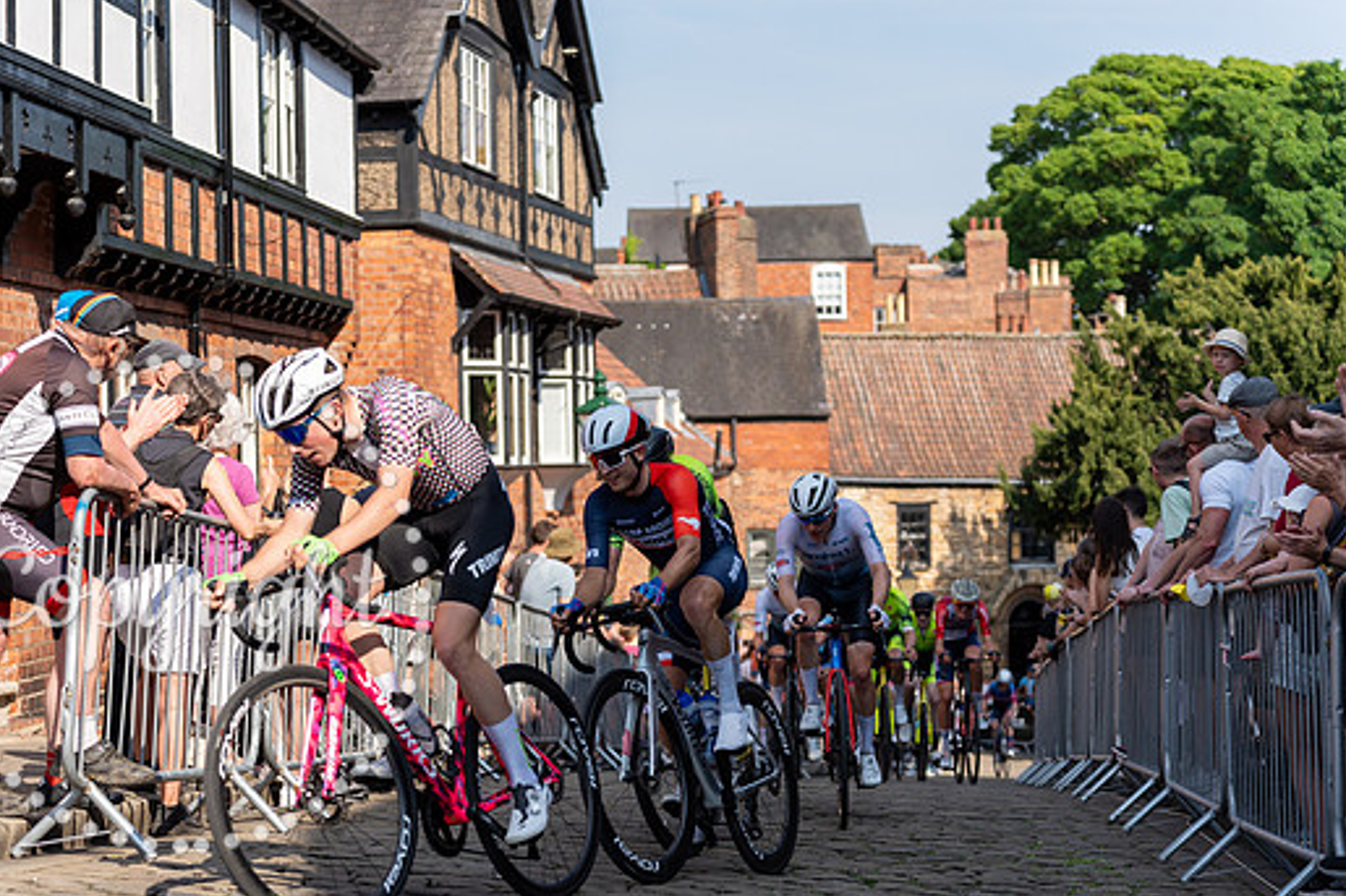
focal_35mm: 71
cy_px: 466
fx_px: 2654
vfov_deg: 19.2
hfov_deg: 28.4
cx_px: 591
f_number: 2.8
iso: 100
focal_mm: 63
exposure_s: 1/1250
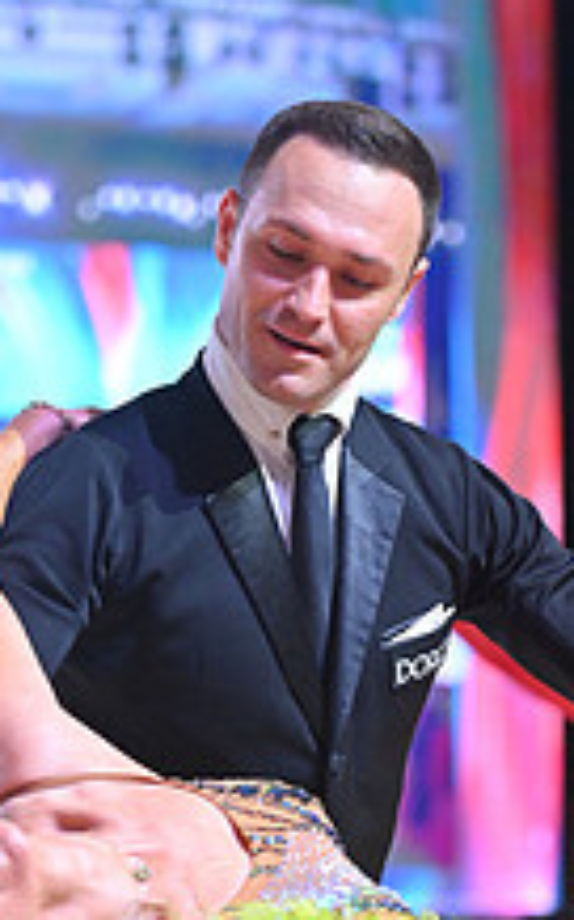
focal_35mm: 339
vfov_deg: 6.2
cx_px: 196
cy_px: 1097
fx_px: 8496
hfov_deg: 3.9
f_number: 4
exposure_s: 1/250
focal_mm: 125
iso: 2000
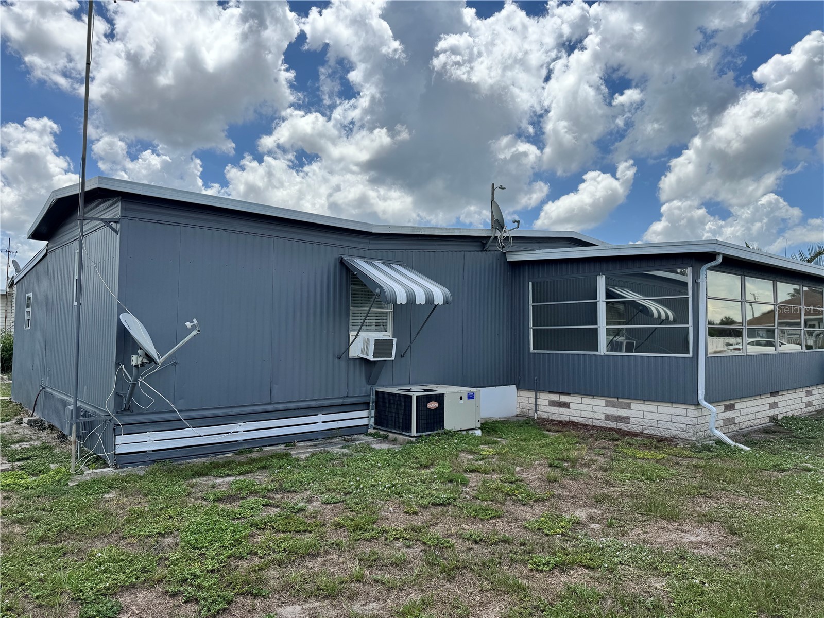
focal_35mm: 24
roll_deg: -0.9
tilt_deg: +2.7
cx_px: 412
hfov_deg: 71.6
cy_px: 309
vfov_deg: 56.8
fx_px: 571
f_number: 1.78
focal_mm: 6.76
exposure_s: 1/5814
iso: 80
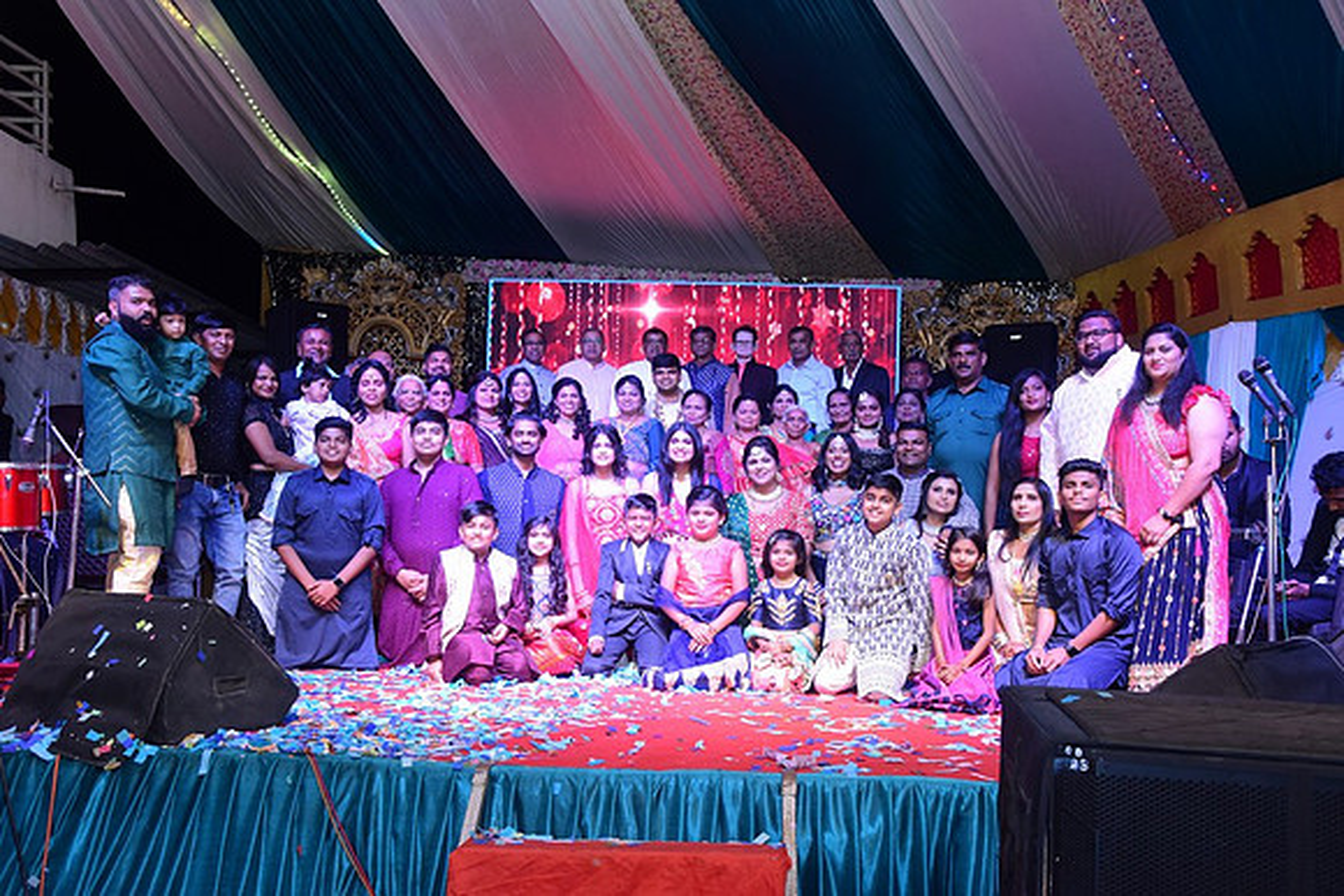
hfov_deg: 54.4
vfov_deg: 37.9
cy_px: 448
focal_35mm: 35
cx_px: 672
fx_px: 1307
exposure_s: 1/200
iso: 2500
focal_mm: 35
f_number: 6.3
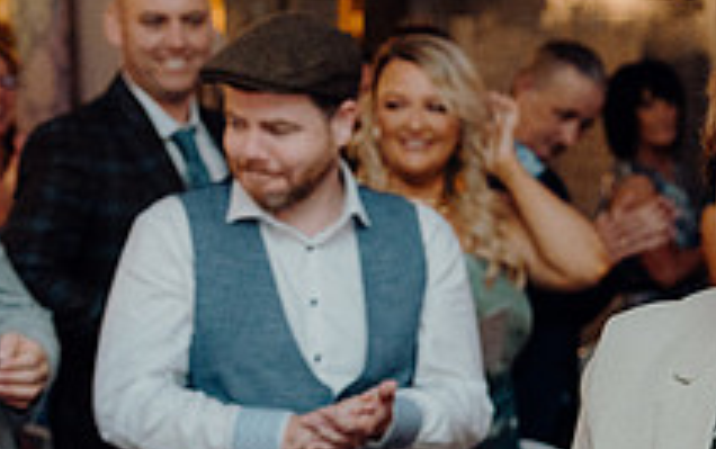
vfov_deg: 9.0
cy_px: 528
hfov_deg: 14.1
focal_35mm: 145
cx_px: 763
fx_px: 2832
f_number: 3.5
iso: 2500
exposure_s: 1/160
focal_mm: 52
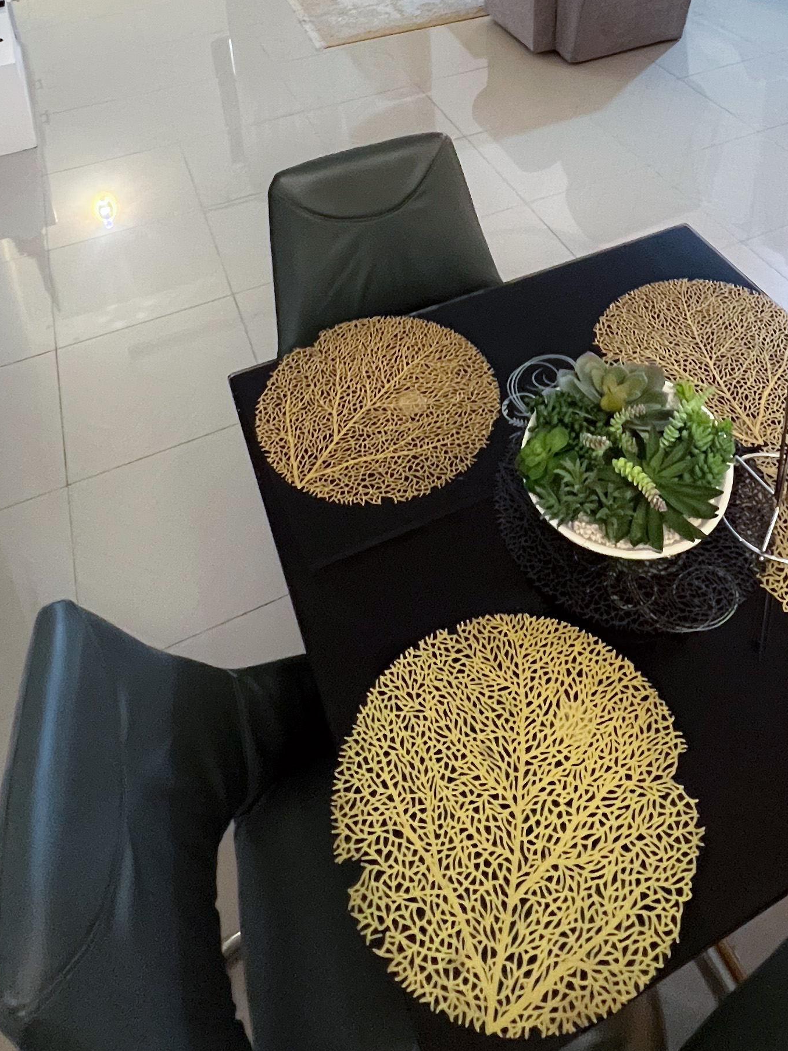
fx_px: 880
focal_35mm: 29
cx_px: 464
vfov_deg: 50.9
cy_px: 23
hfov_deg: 48.0
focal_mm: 1.57
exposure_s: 1/60
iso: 640
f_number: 1.8
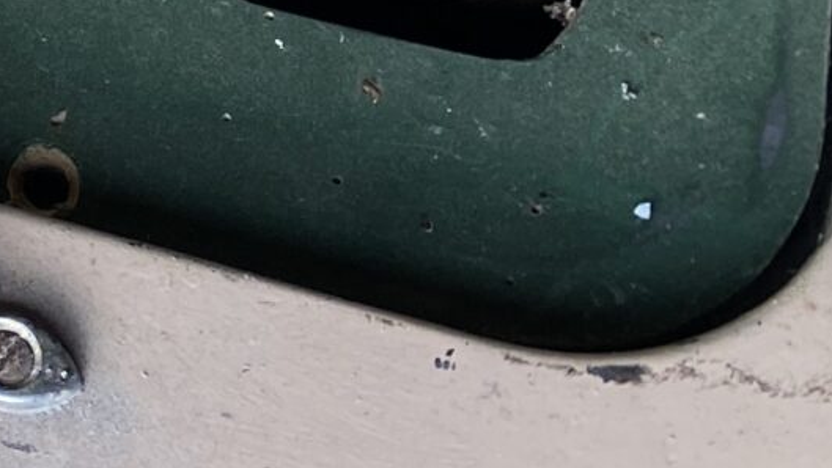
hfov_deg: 13.2
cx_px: -895
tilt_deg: -60.5
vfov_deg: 7.9
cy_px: -835
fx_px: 3023
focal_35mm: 137
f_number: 1.8
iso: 50
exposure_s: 1/122
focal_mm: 4.25
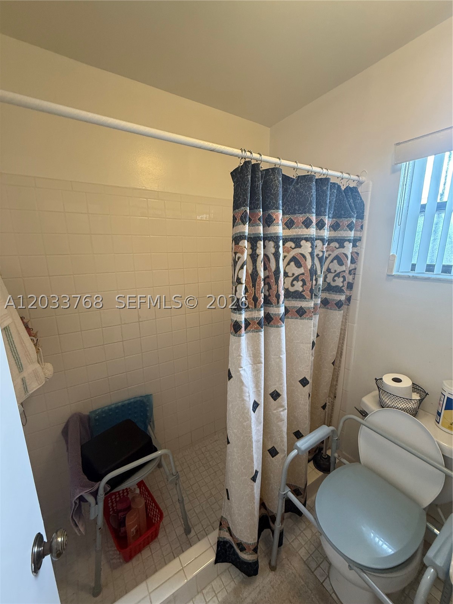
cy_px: 302
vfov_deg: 102.1
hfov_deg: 85.7
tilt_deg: -11.5
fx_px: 244
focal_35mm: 14
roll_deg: +2.2
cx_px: 226
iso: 200
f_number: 2.2
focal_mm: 2.22
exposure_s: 1/60
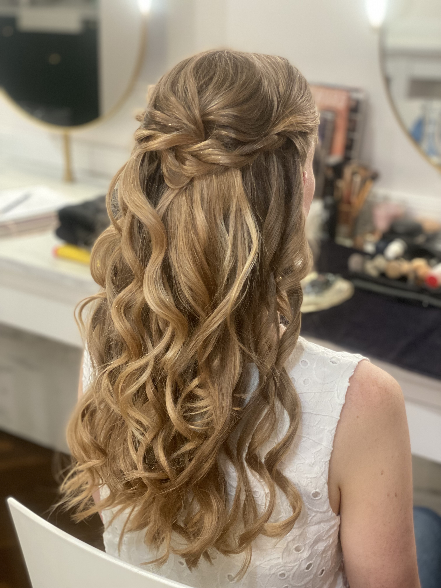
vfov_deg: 36.8
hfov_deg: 28.0
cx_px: 220
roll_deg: -0.6
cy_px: 294
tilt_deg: -21.1
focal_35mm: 52
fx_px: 883
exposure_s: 1/98
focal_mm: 6
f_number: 2
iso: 200
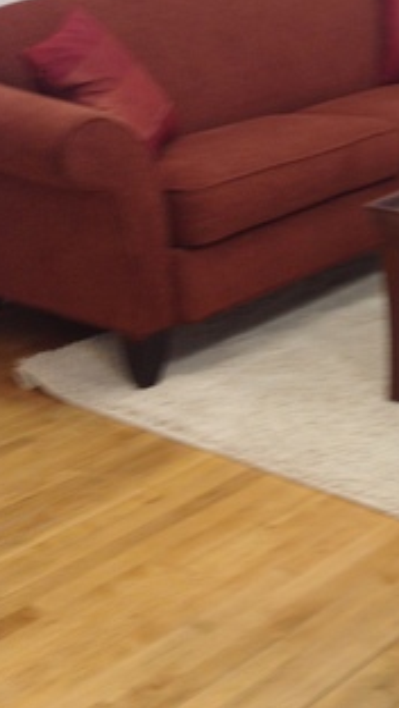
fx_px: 1464
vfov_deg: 25.7
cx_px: 529
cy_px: -7
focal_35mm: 78
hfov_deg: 14.8
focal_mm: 4.28
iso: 64
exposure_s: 1/20
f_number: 2.4
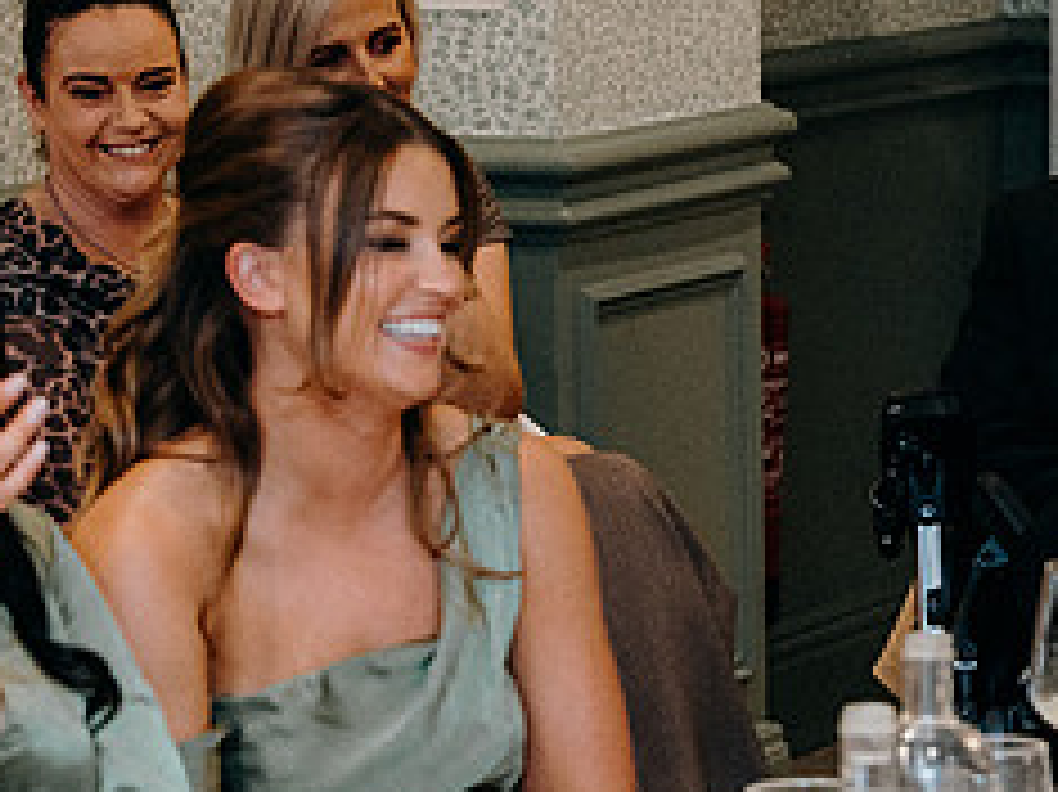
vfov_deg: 6.0
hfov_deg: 7.9
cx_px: 1274
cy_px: 466
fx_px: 7607
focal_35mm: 249
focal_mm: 70
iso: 2500
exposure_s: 1/160
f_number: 3.5
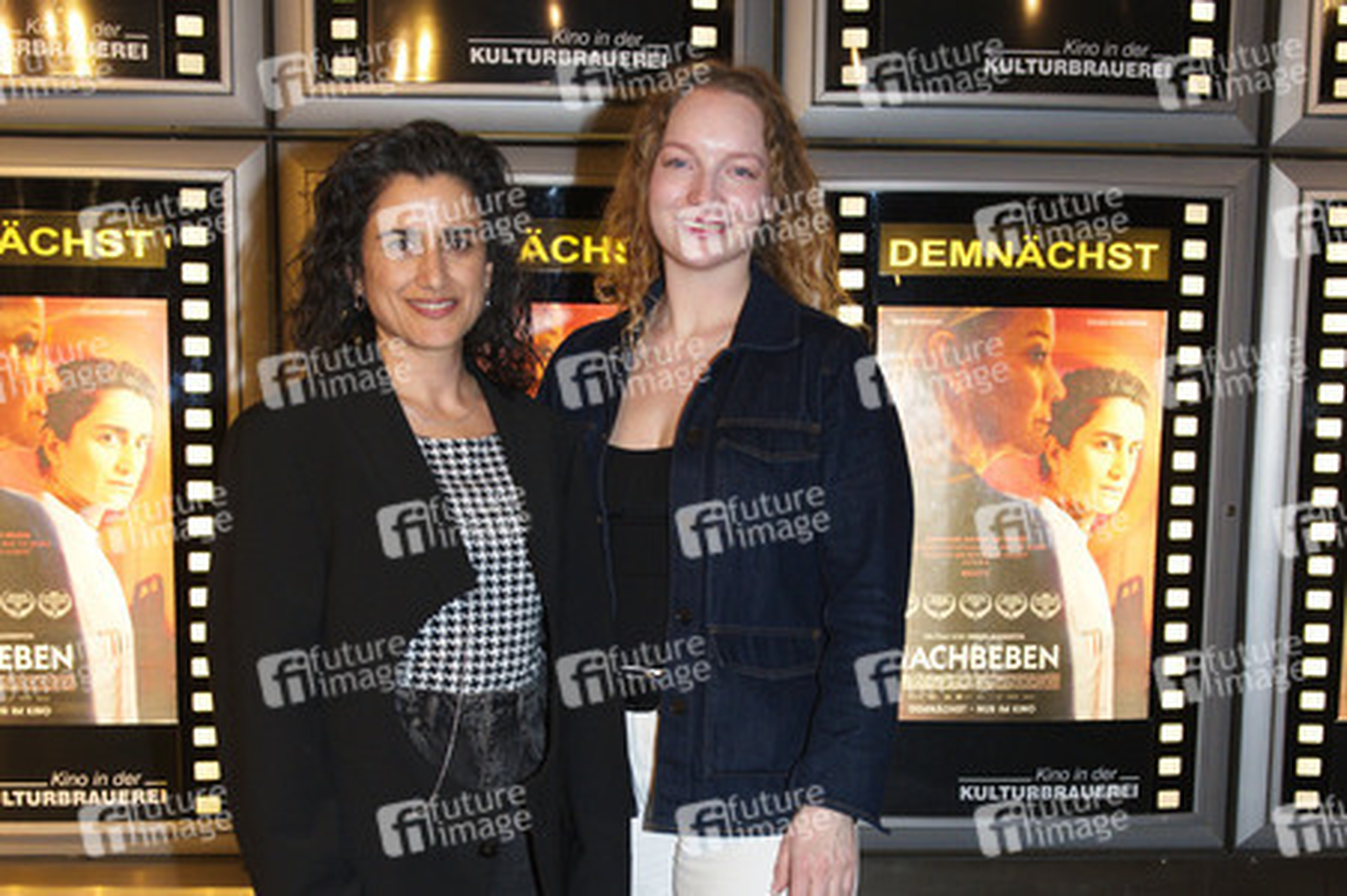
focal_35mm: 32
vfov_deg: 41.1
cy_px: 448
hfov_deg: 58.8
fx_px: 1196
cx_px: 674
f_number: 5
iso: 1600
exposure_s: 1/160
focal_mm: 32
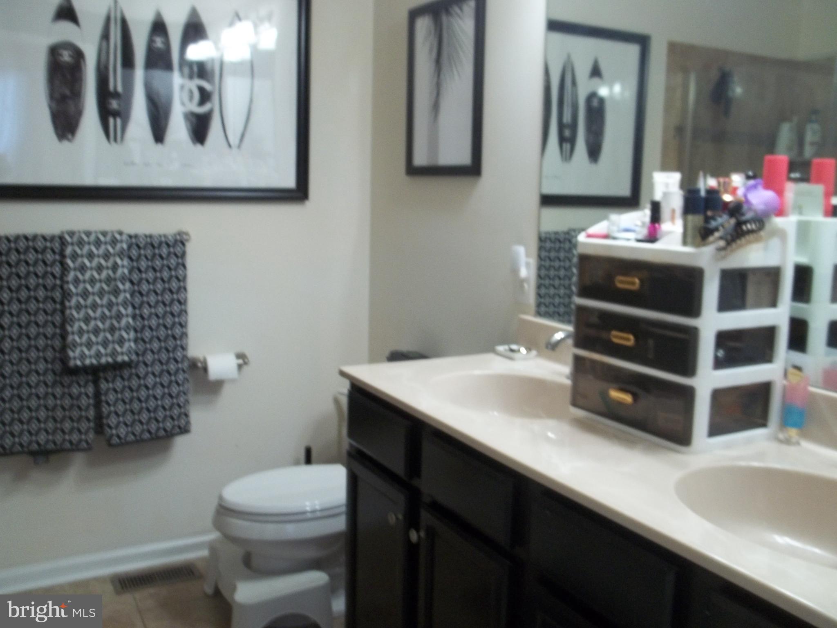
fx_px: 798
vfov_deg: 42.9
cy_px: 314
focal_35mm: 33
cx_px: 418
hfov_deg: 55.4
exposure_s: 1/15
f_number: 3.3
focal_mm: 5.9
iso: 160
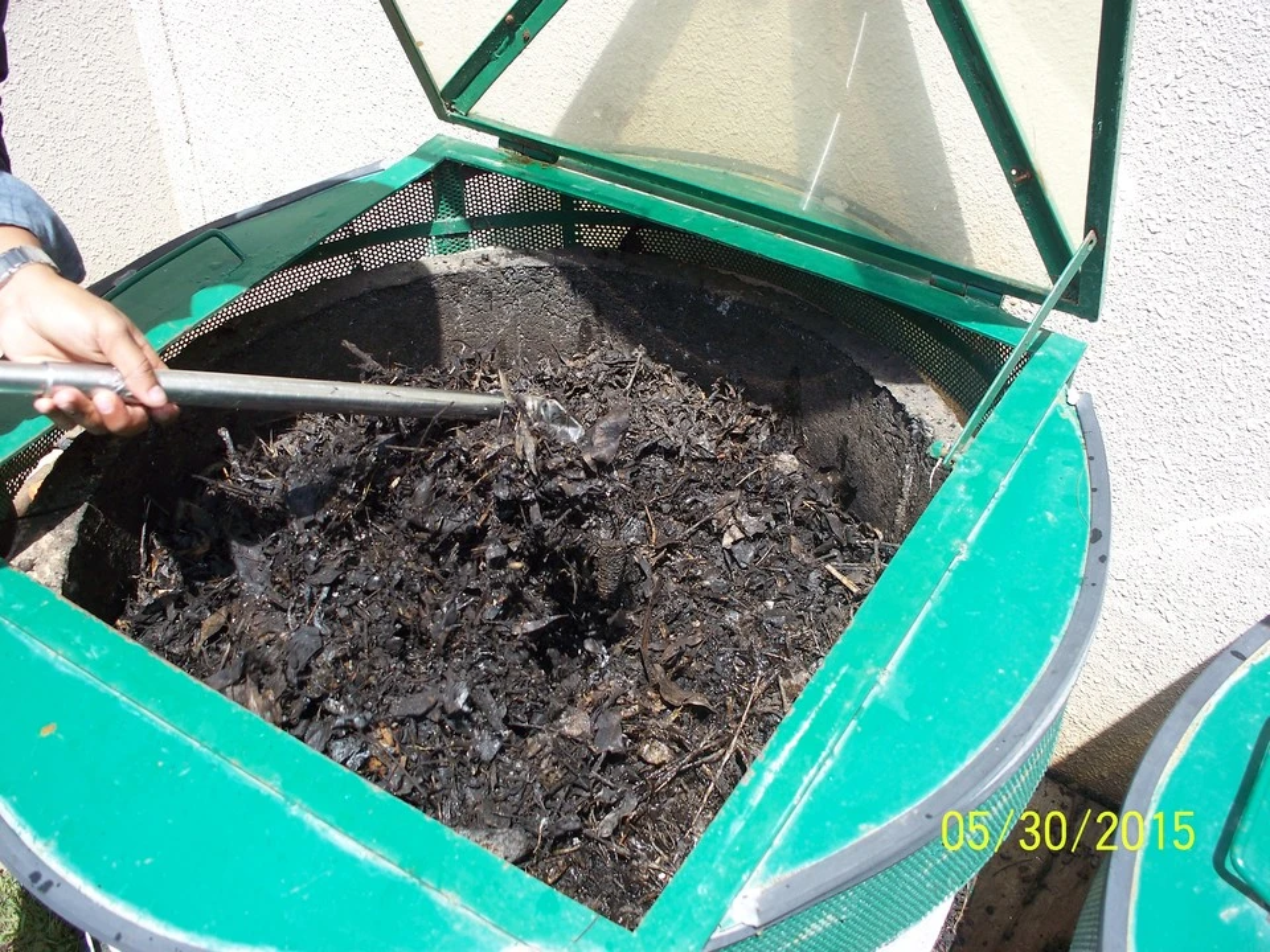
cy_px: 476
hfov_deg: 51.4
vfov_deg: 39.7
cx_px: 635
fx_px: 1321
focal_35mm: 36
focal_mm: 7.54
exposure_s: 1/500
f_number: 2.8
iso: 80
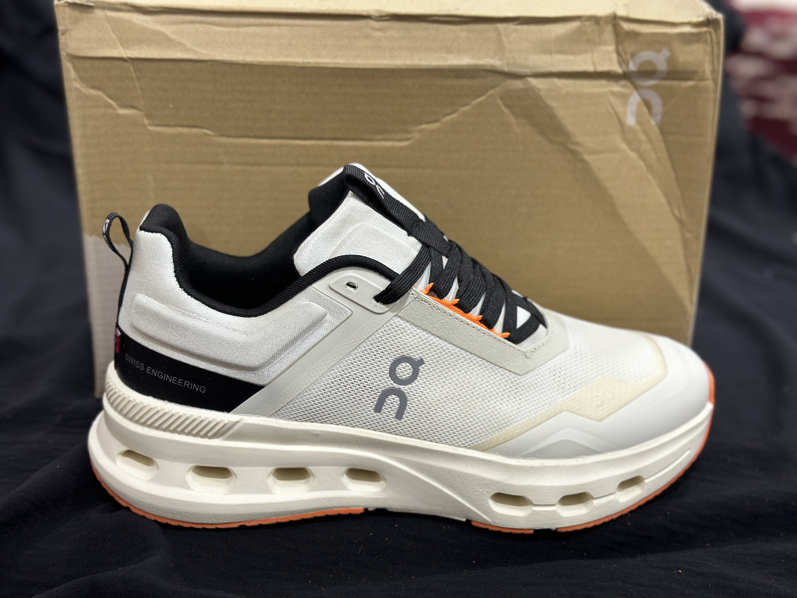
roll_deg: -1.4
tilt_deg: -24.9
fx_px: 1105
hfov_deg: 39.7
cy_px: 299
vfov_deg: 30.3
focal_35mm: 48
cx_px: 398
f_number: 1.78
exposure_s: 1/50
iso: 160
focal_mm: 6.86
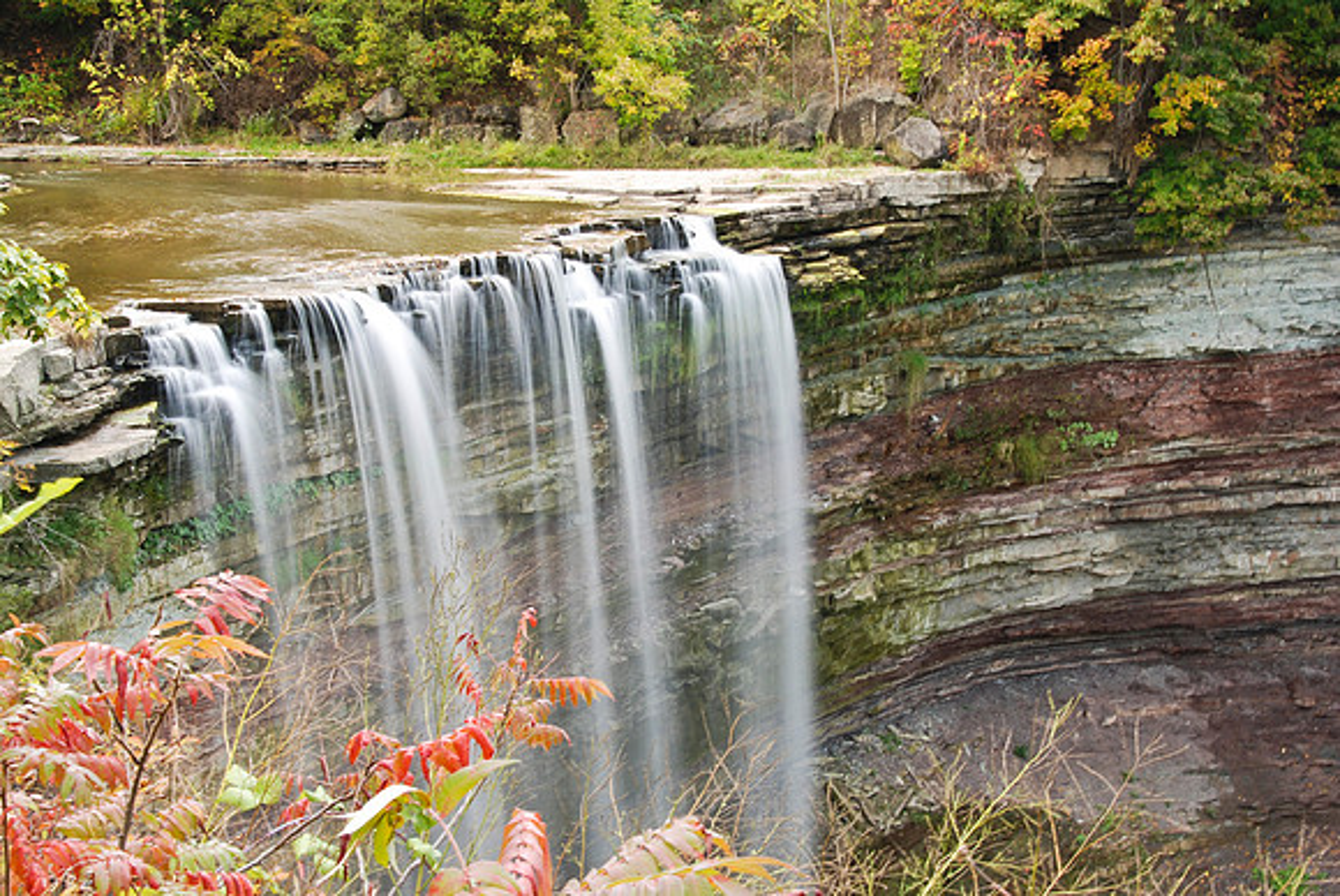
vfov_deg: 23.8
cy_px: 448
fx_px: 2124
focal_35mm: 57
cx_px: 670
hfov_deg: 35.0
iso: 100
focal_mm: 38
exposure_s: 1
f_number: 27
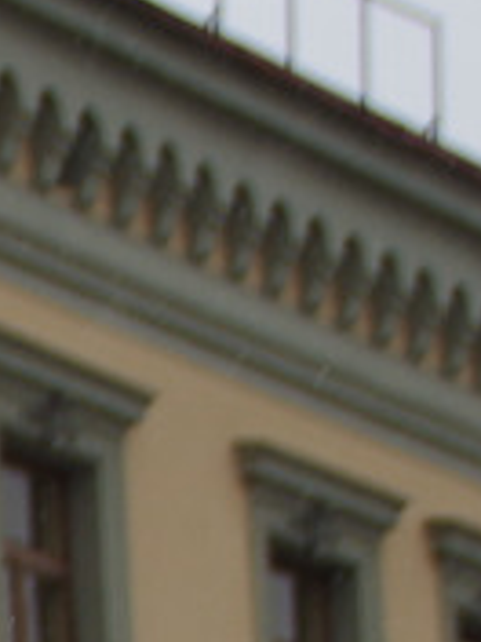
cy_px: 1302
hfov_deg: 3.3
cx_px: -1090
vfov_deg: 4.5
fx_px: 8059
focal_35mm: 435
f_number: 4
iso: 100
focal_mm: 33
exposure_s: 1/100
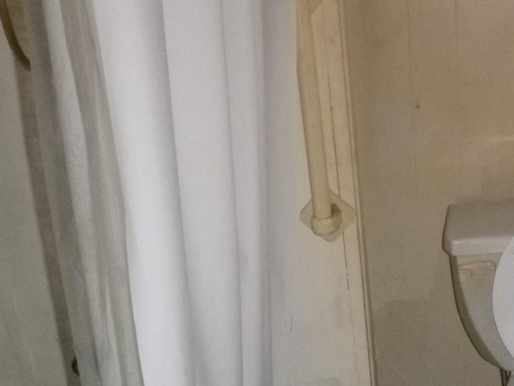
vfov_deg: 22.9
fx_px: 891
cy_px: 434
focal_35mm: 60
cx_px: 468
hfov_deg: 30.7
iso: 400
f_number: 3.9
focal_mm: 4.5
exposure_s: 1/125
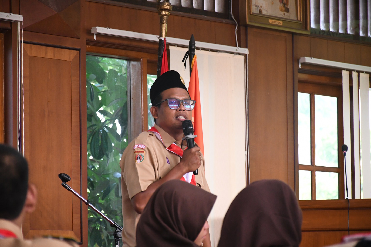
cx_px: 186
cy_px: 124
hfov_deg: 11.8
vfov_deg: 7.9
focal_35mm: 174
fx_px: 1793
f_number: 5.6
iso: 3200
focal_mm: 116
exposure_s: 1/80
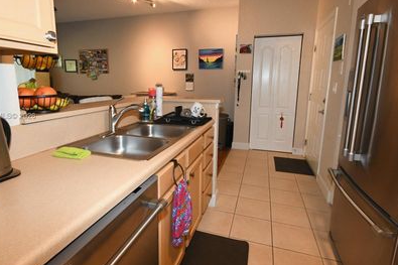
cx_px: 189
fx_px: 210
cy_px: 116
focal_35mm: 19
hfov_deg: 86.9
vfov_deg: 64.3
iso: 4000
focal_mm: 10
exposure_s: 1/100
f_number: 7.1
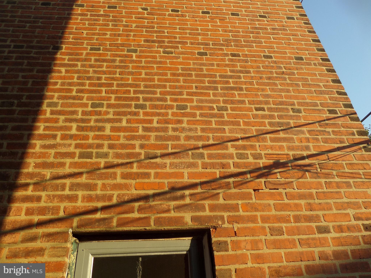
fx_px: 257
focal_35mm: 24
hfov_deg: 71.6
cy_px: 139
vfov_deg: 56.8
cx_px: 186
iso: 100
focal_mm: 4
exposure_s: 1/350
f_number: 3.2
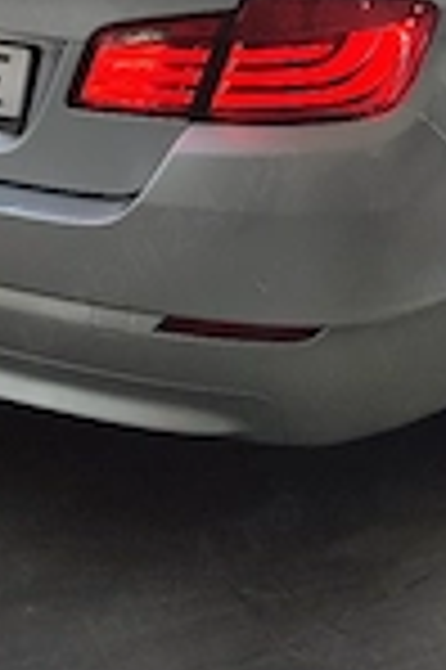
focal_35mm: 70
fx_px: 1304
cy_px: -49
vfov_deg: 26.8
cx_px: 248
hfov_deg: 19.4
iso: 50
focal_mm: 6.04
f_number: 1.9
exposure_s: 1/125
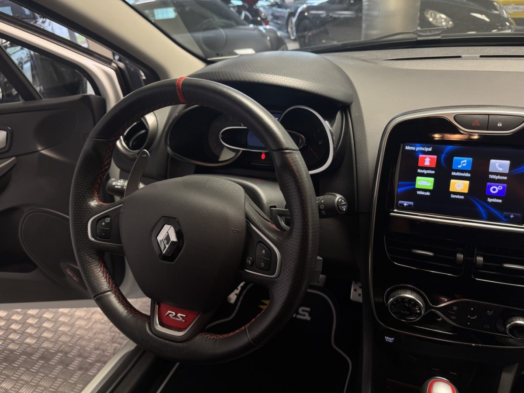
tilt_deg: -28.7
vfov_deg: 56.8
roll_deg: +6.0
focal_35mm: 24
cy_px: 196
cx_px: 262
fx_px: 363
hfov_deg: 71.6
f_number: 1.78
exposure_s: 1/50
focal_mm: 6.76
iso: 125
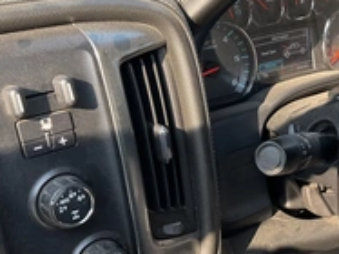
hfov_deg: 29.9
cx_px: 303
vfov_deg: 23.6
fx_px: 607
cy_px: 152
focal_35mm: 62
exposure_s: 1/154
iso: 32
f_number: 1.8
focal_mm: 3
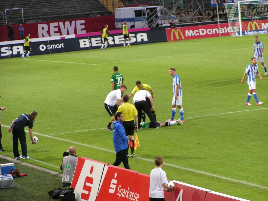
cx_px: 134
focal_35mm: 206
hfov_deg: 9.6
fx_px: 1595
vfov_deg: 7.2
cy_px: 100
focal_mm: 31.5
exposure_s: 1/80
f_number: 3.5
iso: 200
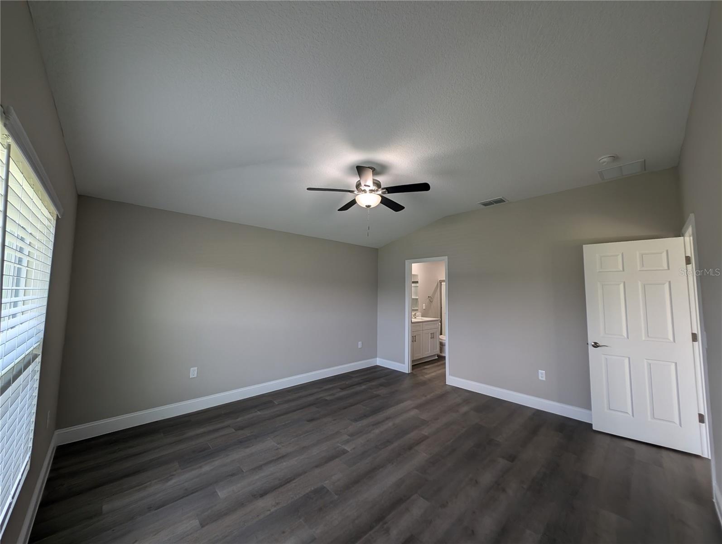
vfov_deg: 94.6
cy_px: 272
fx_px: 251
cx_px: 361
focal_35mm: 12
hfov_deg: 110.5
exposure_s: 1/120
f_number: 1.95
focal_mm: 2.23
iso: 57
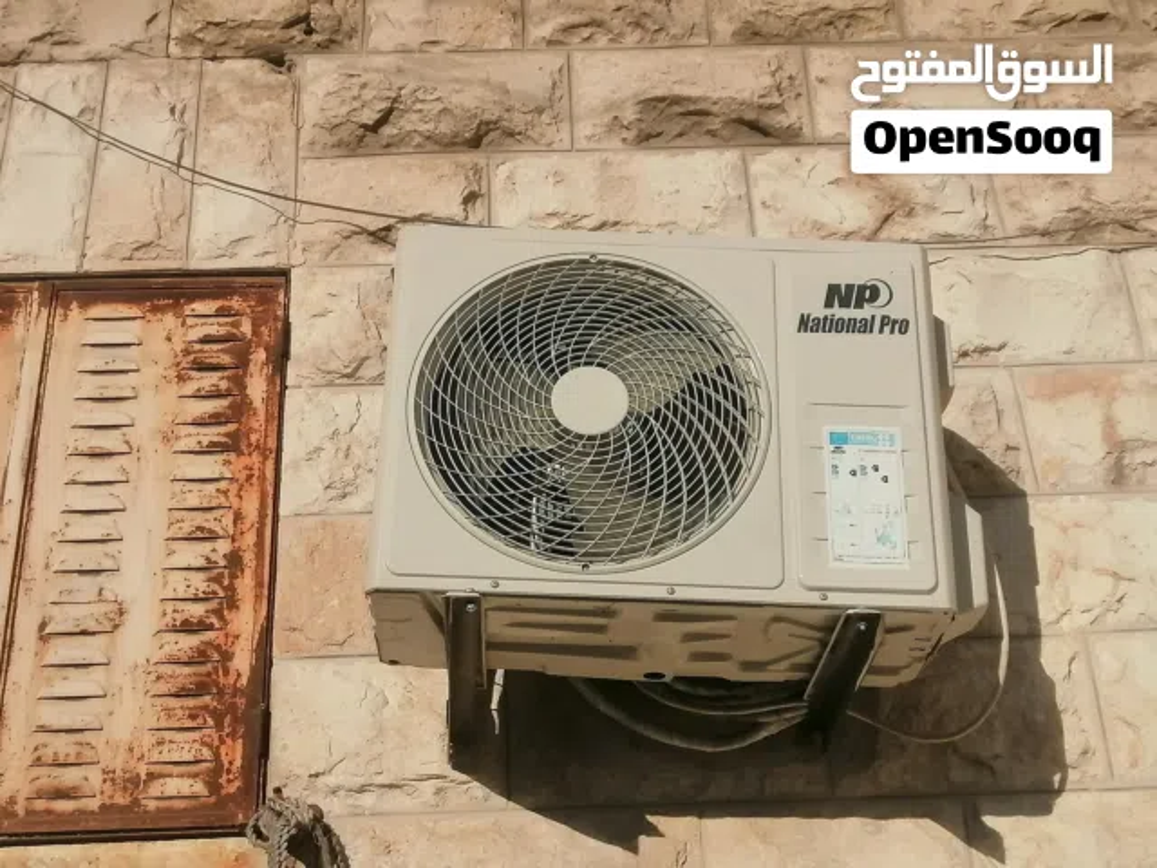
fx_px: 1571
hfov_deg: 40.4
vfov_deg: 30.9
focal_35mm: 47
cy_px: 434
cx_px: 578
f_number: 1.8
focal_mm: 3.95
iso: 50
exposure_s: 1/3663
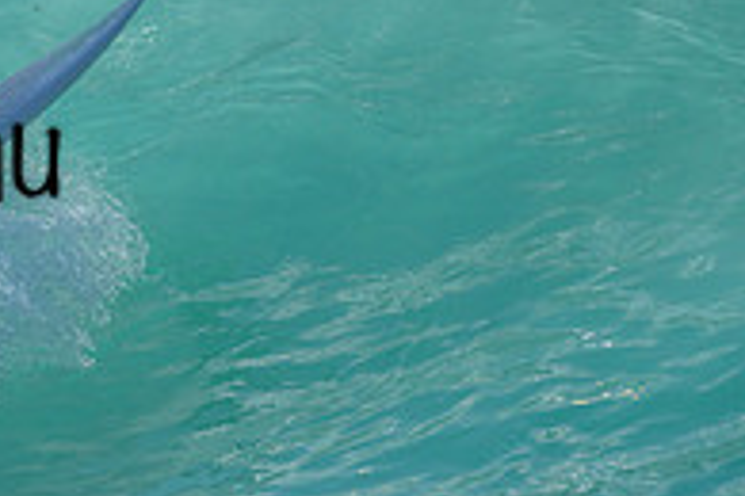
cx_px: -344
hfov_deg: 0.9
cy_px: 109
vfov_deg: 0.6
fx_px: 49228
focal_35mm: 2379
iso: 220
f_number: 6.3
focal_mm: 800
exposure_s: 1/2000
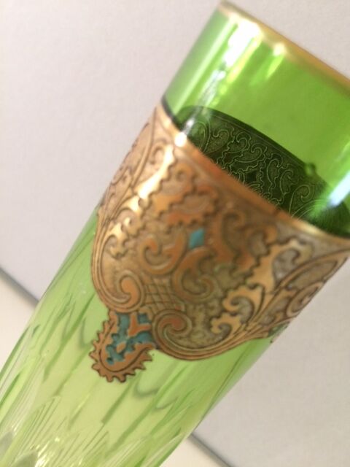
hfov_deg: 48.2
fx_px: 391
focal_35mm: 29
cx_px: 175
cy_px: 234
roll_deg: -33.6
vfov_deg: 61.7
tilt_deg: -28.0
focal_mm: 4.15
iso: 160
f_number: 2.2
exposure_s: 1/33
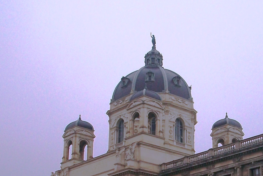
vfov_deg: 18.3
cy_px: 135
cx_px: 180
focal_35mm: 74
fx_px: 541
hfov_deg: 27.1
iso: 95
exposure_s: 1/60
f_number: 2.8
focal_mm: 5.7
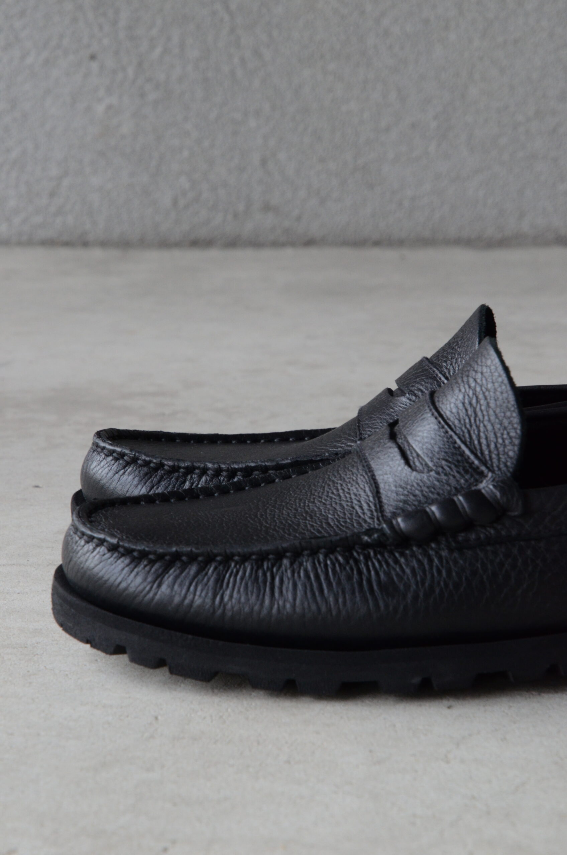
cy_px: 428
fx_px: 3559
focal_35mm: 150
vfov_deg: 13.7
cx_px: 284
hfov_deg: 9.1
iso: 1250
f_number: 13
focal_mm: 100
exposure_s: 1/50
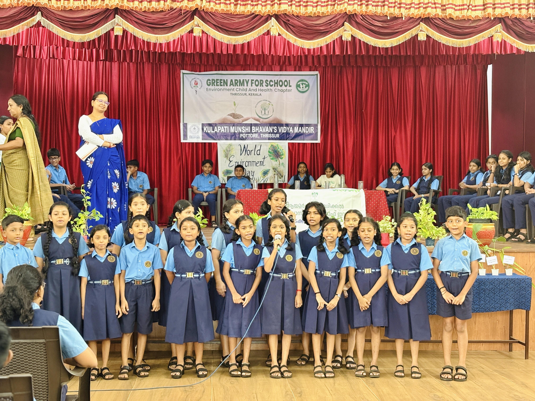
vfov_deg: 28.0
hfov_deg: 36.8
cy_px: 200
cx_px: 268
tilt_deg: -0.6
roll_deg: +0.2
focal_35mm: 52
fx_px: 804
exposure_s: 1/33
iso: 200
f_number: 1.6
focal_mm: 5.96
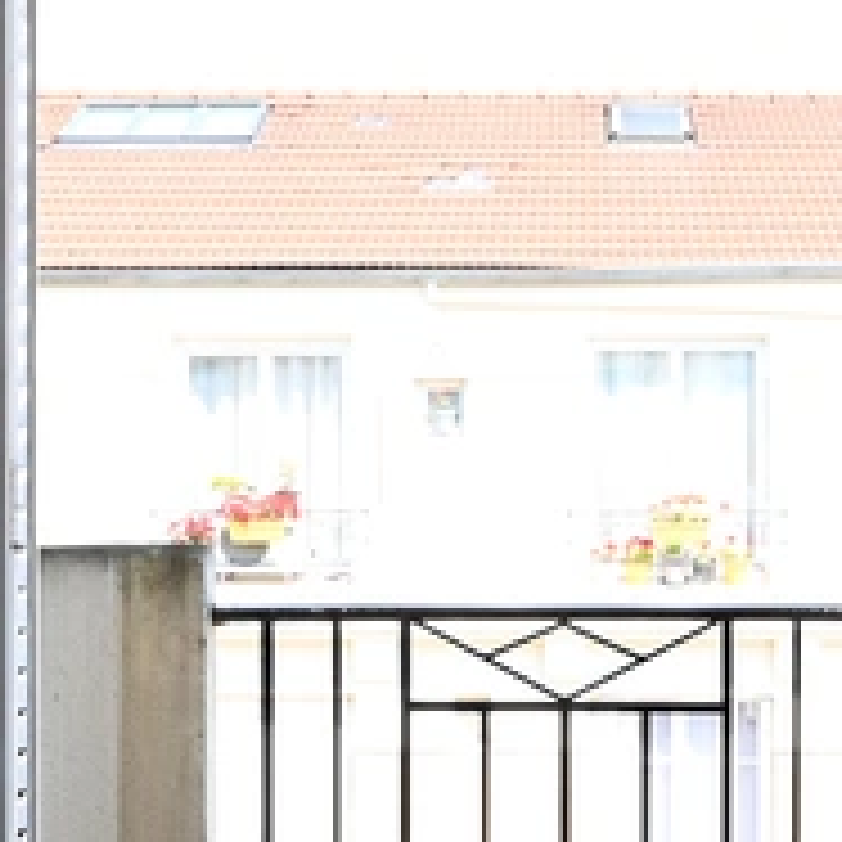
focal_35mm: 79
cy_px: 520
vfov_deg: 21.9
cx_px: 590
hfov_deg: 21.8
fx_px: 2174
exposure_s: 1/15
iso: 100
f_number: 11
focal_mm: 29
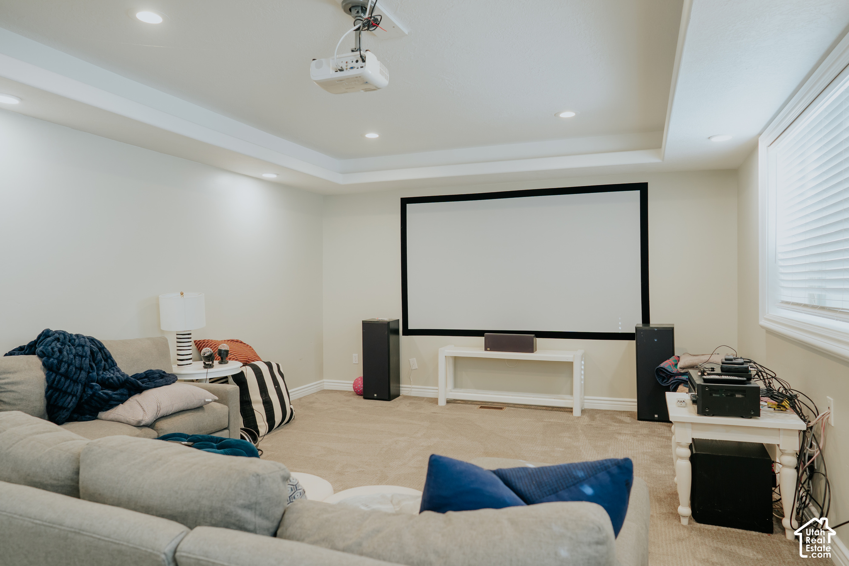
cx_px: 427
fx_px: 573
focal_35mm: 24
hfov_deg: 73.1
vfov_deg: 52.6
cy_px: 283
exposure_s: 1/15
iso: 320
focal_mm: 24
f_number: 4.5
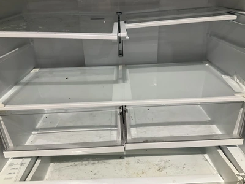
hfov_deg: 61.7
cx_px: 122
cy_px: 92
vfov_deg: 48.2
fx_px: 205
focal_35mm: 29
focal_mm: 3
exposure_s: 1/60
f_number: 1.8
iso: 100
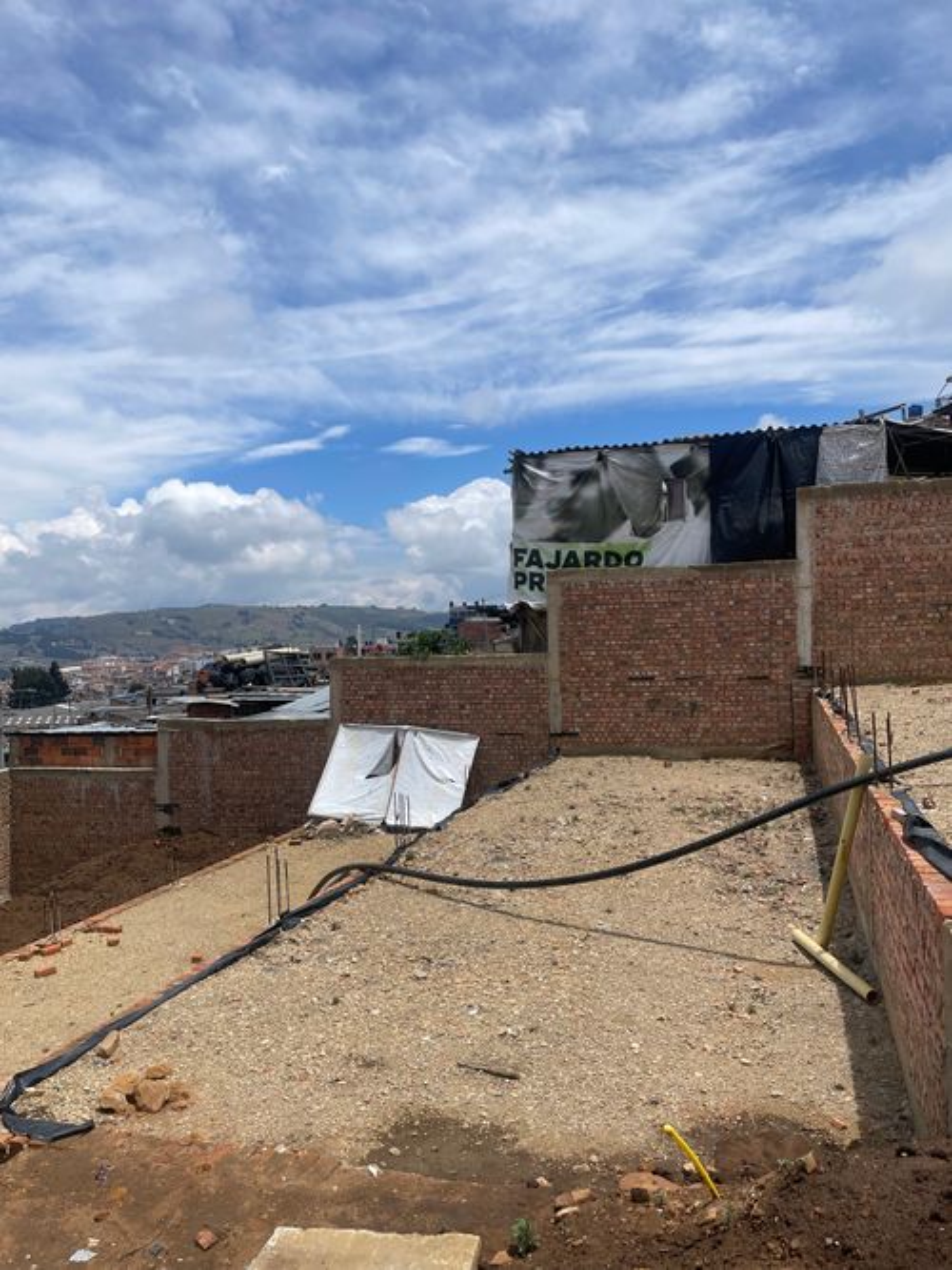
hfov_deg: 53.0
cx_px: 476
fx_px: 954
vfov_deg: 67.3
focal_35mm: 26
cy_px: 635
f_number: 1.6
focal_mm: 4.2
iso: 32
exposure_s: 1/6494
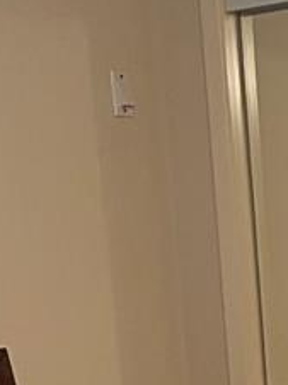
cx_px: 400
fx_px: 1478
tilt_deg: -7.9
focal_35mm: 133
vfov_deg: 14.3
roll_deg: +3.5
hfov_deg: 10.8
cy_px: 497
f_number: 1.6
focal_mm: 5.1
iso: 400
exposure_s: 1/40
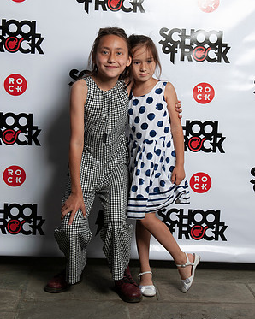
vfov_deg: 27.9
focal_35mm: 68
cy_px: 137
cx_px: 128
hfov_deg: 22.5
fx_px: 642
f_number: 5.6
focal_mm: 40
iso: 100
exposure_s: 1/160
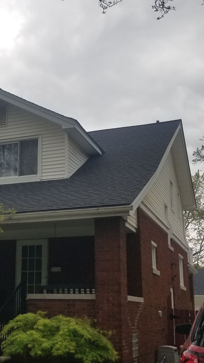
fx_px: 346
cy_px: 200
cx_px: 39
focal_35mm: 36
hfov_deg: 31.9
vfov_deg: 55.2
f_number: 1.7
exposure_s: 1/1802
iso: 50
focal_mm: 4.25
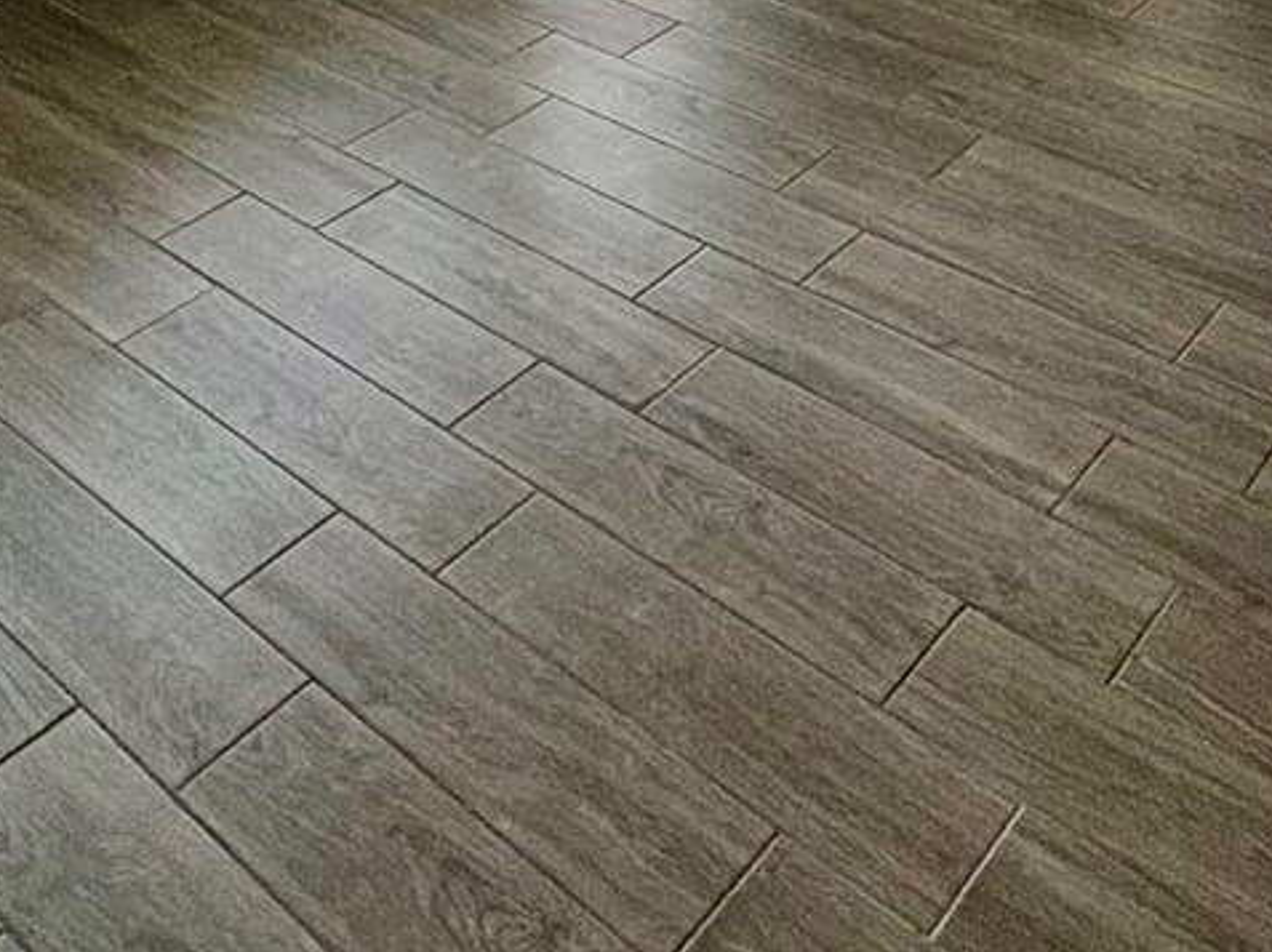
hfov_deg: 40.2
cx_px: 792
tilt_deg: -7.8
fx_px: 1726
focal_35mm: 47
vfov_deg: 23.8
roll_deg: +0.0
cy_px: -515
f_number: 2.2
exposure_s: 1/234
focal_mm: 2.22
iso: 50
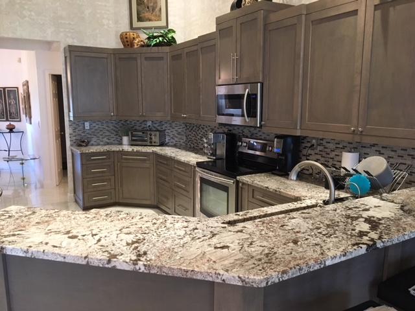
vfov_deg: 48.2
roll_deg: -0.1
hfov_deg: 61.7
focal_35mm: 29
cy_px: 156
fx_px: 348
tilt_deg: -8.2
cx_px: 208
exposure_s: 1/30
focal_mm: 4.15
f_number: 2.2
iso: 160
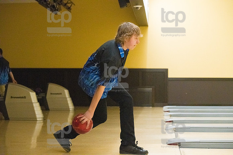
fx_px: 453
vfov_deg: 19.5
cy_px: 78
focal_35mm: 70
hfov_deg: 28.8
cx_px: 116
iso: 10000
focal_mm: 70
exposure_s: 1/1000
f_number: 4.5
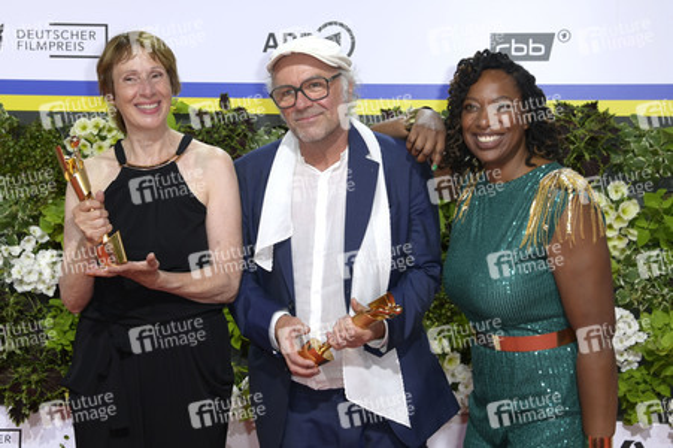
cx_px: 336
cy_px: 224
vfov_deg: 17.5
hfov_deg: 26.0
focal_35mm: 78
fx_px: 1457
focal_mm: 78
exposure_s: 1/200
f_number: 5.6
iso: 500
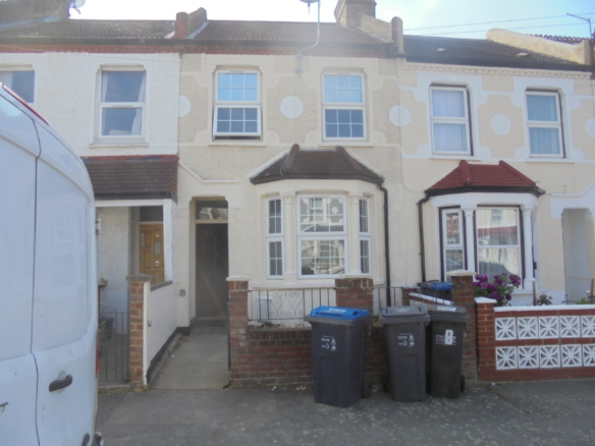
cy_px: 223
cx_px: 298
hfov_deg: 67.3
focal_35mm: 26
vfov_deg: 53.1
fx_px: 447
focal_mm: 4.6
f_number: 3.5
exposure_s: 1/640
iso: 100
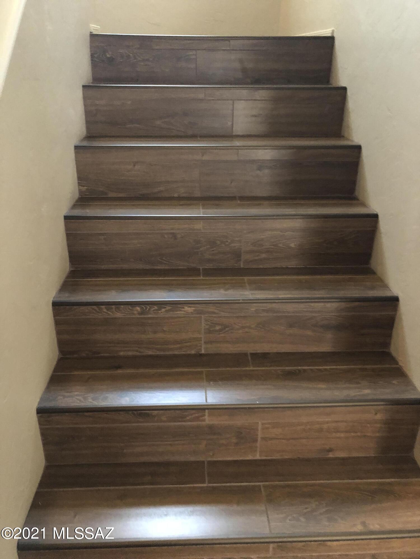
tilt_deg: -25.3
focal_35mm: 28
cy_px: 280
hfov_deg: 49.7
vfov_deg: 63.4
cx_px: 210
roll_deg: -0.2
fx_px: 453
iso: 125
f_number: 1.8
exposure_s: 1/4
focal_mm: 3.99
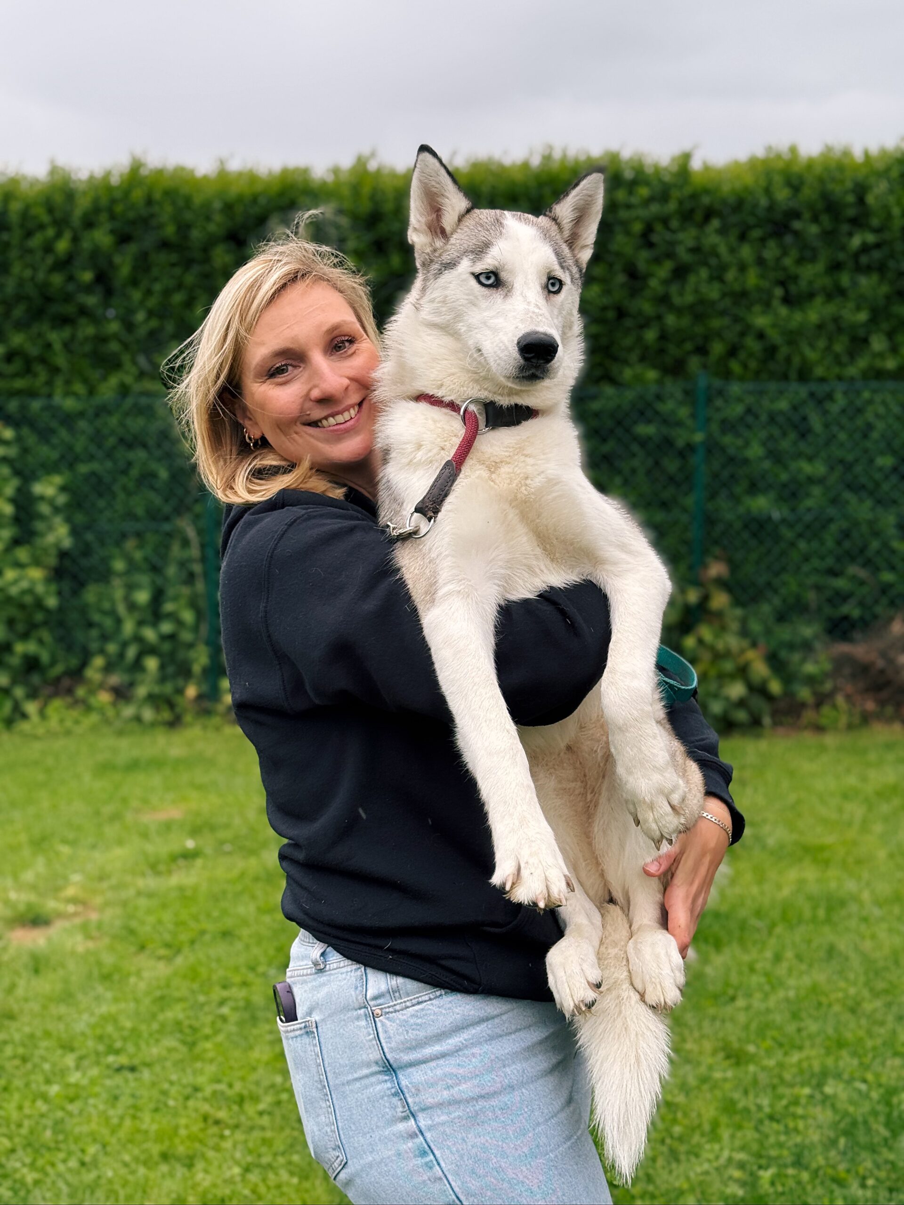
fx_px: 1671
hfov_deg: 30.3
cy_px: 602
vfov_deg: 39.7
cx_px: 452
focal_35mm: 48
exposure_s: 1/865
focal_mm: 6.76
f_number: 1.78
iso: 64
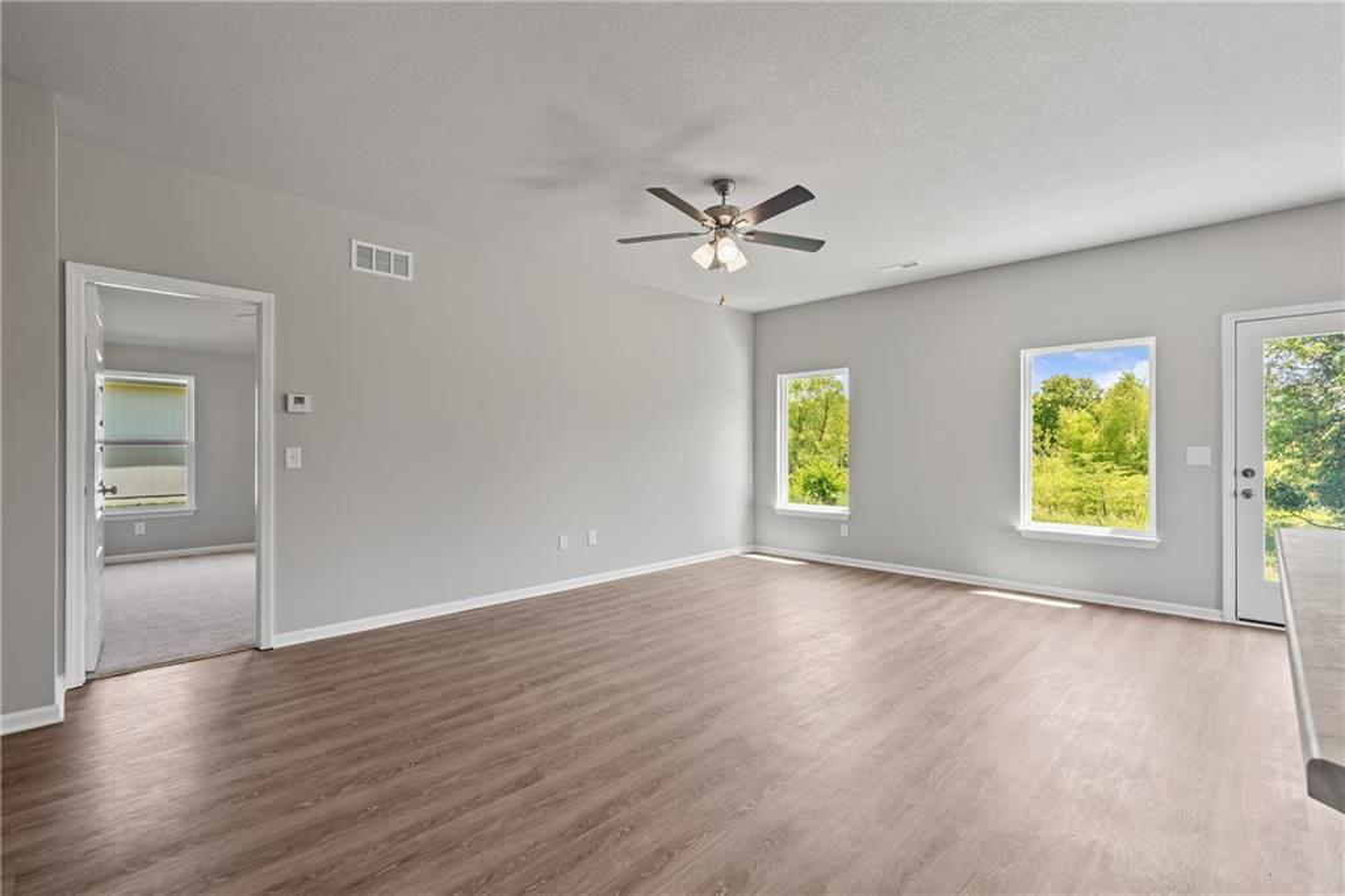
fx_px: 598
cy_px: 448
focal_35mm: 16
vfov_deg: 73.7
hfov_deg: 96.8
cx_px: 672
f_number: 9
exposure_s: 1/8
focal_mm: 16
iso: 200
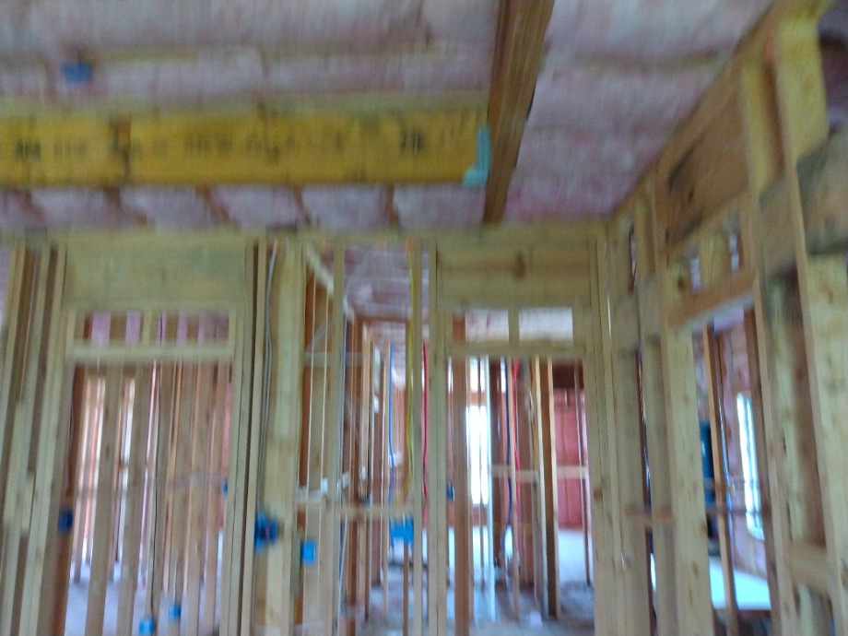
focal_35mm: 20
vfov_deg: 66.0
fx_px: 490
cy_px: 318
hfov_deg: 81.7
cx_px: 424
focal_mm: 3.54
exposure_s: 1/30
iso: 816
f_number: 2
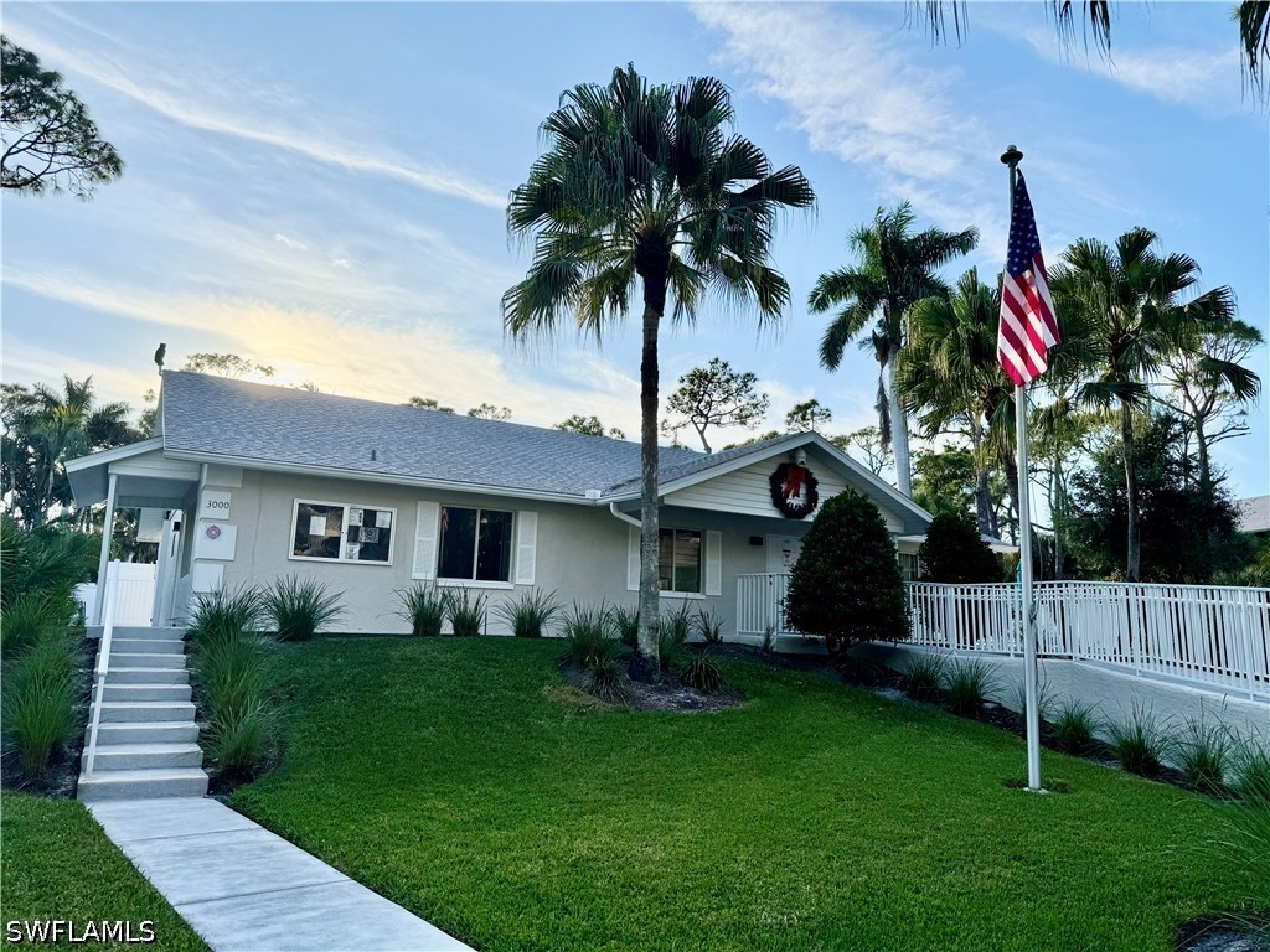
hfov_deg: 71.6
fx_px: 881
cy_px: 476
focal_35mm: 24
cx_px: 635
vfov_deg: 56.8
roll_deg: -1.6
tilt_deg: +9.0
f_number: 1.78
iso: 80
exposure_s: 1/4049
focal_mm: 6.76
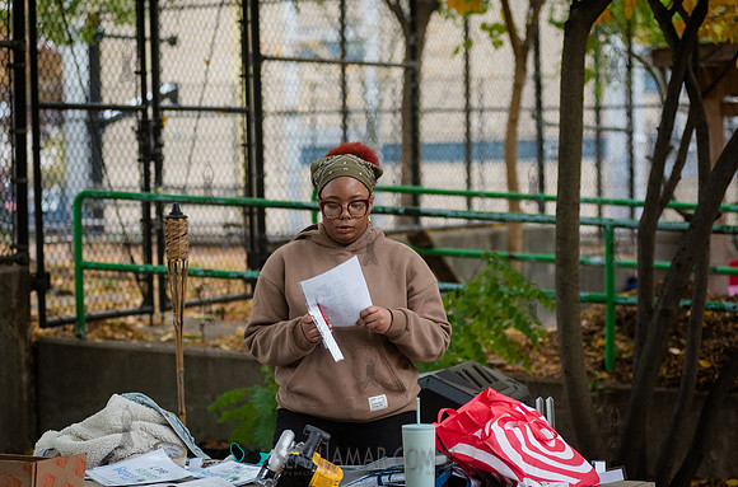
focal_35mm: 103
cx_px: 335
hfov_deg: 19.9
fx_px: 2108
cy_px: 220
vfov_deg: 13.2
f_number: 3.5
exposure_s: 1/800
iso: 2000
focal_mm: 92
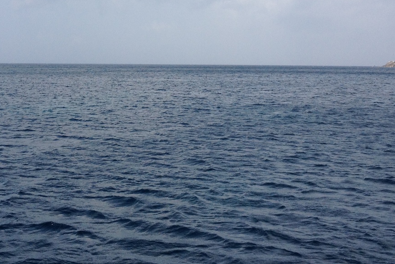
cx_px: 164
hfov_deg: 30.0
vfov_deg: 20.0
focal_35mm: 67
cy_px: 31
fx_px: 735
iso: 64
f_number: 2.4
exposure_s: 1/2404
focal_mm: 4.28
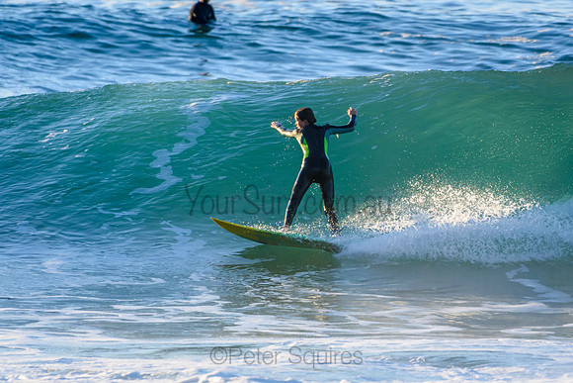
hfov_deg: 2.7
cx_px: 286
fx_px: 11940
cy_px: 192
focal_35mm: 750
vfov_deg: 1.8
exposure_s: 1/1600
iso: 800
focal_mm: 500
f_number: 5.6
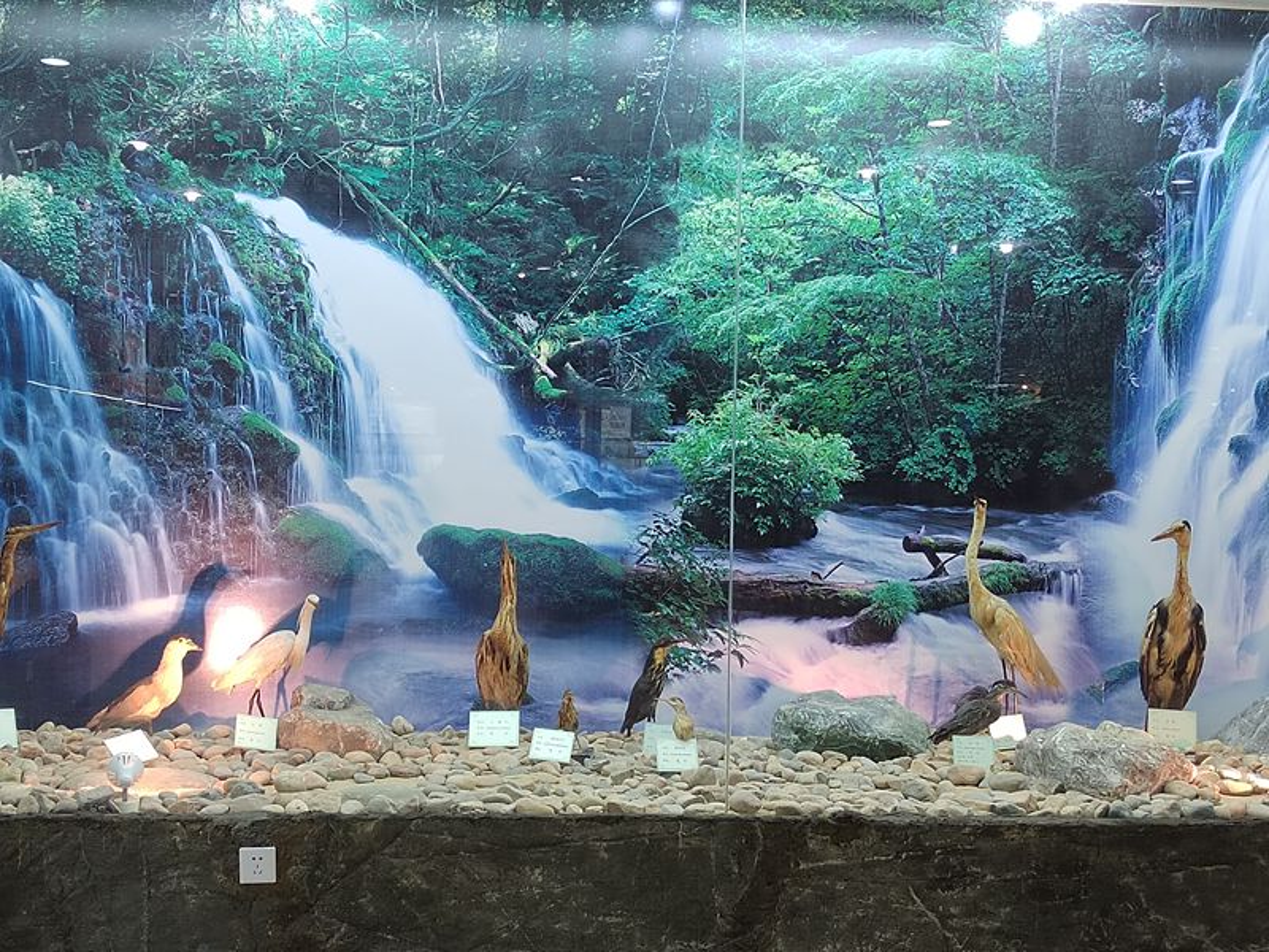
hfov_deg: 38.9
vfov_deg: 29.7
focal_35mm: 49
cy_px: 476
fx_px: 1796
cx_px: 634
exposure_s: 1/100
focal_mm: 5.52
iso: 1356
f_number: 1.9
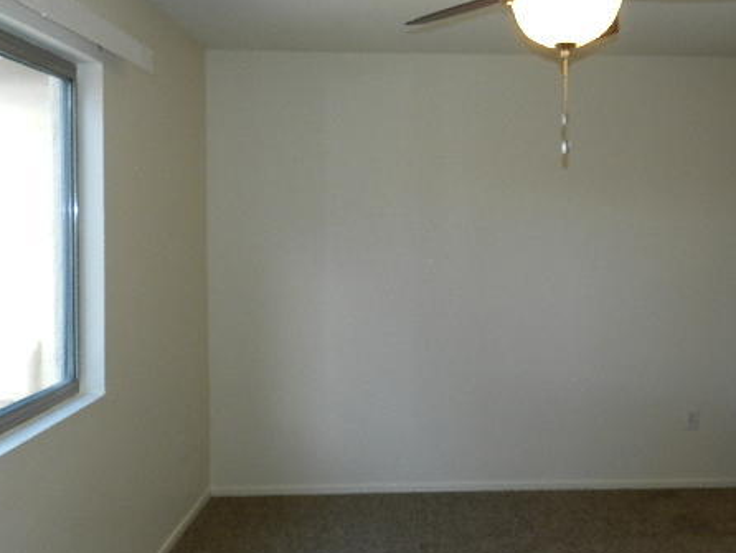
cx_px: 449
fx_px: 702
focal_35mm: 33
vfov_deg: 42.9
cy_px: 233
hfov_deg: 54.8
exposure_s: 1/30
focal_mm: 4
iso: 160
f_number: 3.4
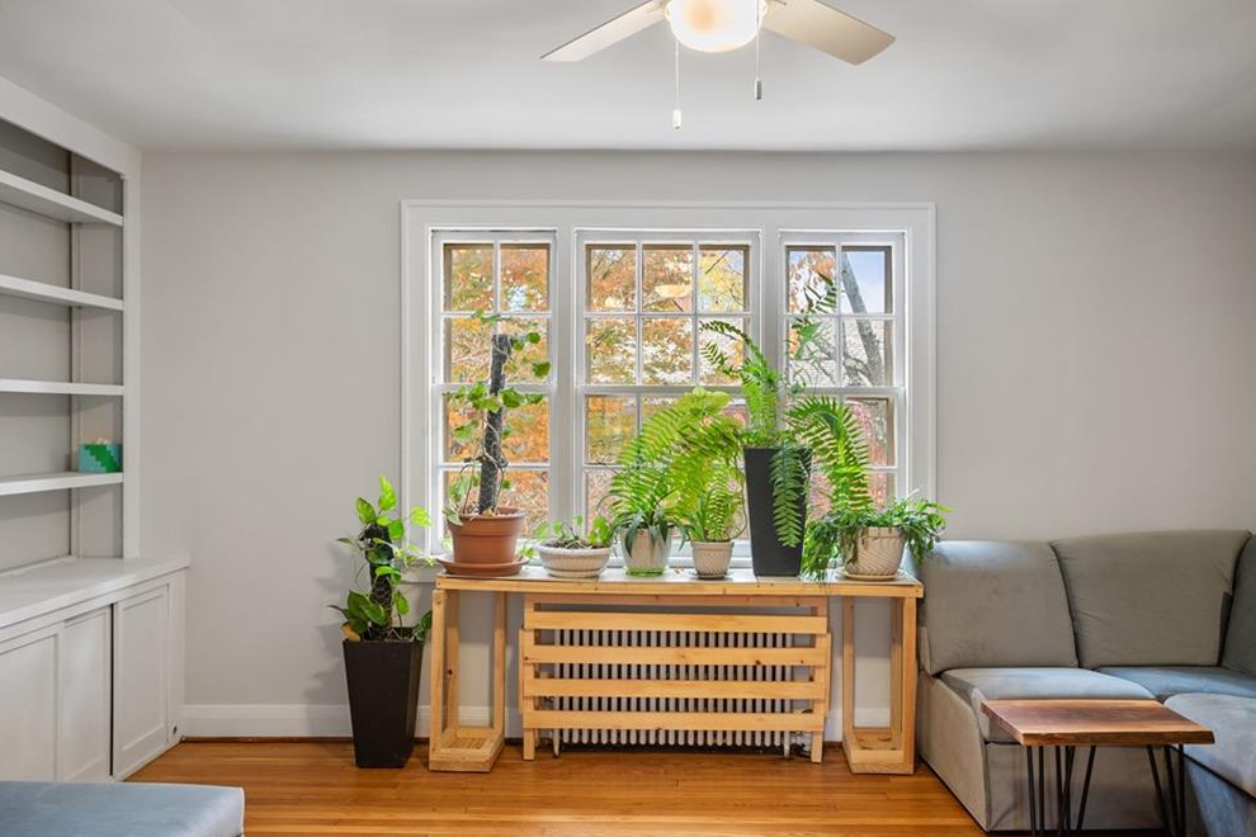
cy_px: 423
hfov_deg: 61.9
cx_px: 643
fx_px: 1047
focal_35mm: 30
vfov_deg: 43.6
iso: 400
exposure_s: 1/2
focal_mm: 29
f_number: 8
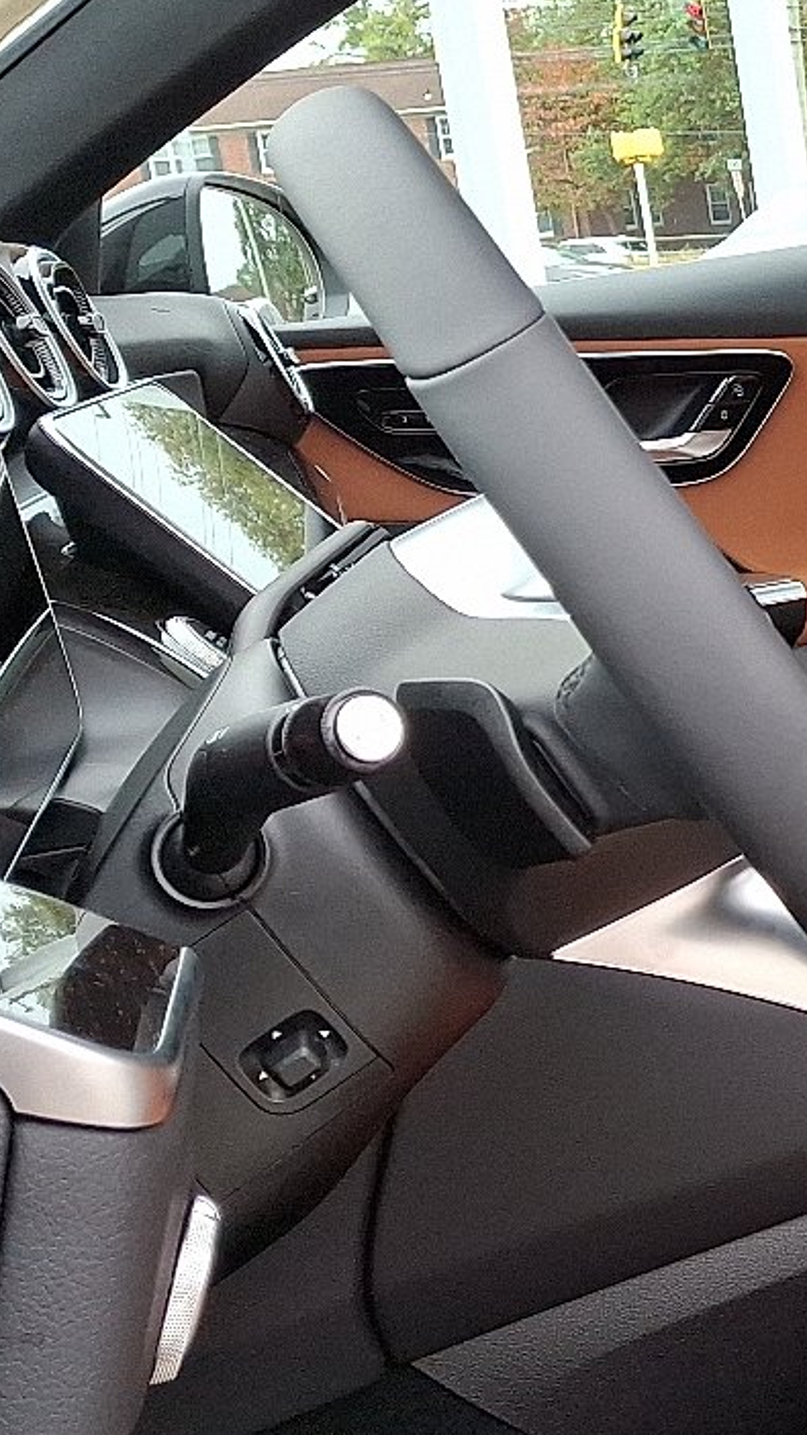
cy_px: 631
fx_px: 2361
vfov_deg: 33.8
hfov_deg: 16.4
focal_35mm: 62
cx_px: 1426
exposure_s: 1/120
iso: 34
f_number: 1.8
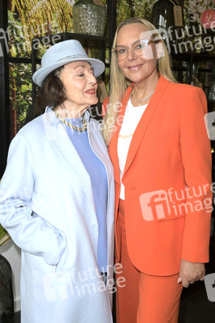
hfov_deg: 38.8
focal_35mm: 34
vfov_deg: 55.8
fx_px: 305
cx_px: 108
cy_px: 162
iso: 800
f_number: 5.6
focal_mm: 34
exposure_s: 1/160
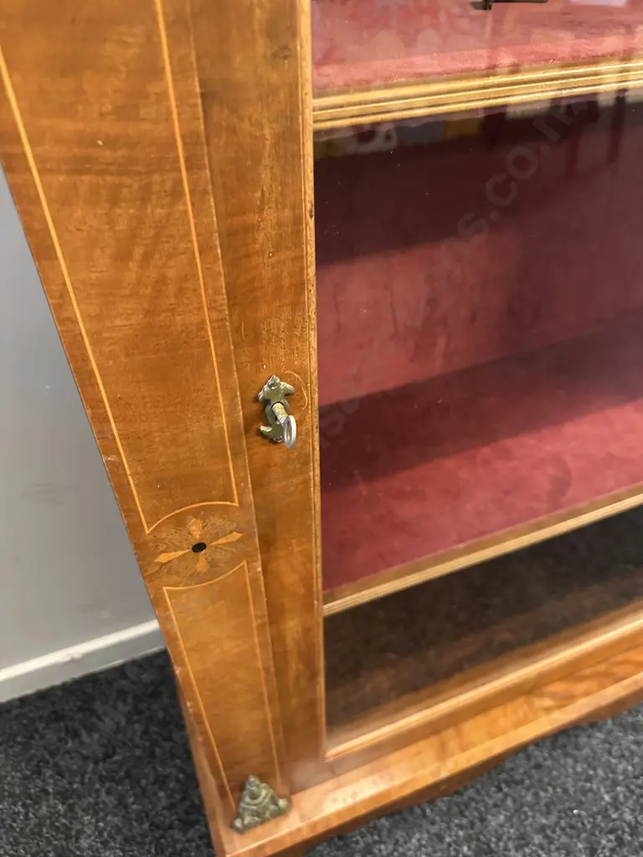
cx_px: 322
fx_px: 594
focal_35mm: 24
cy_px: 428
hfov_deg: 56.8
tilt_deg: -41.3
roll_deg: +1.2
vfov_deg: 71.6
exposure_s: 1/33
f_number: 1.78
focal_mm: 6.86
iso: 640
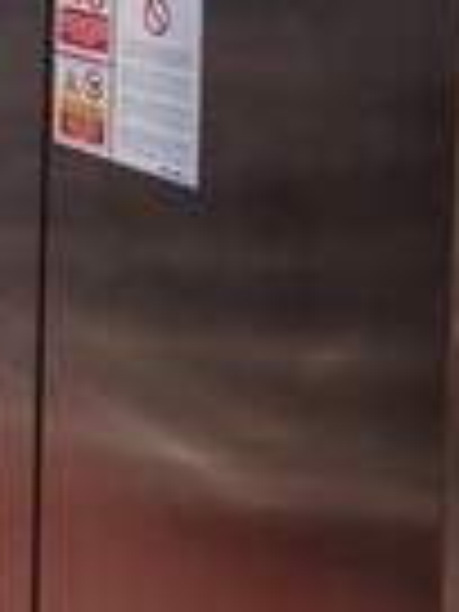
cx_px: 162
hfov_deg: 16.8
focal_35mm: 88
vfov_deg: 21.1
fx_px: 1556
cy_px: -72
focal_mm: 4.6
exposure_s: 1/25
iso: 800
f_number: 1.8
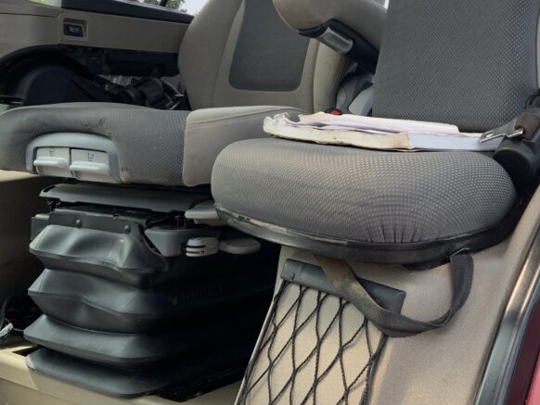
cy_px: 101
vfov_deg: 28.2
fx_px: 796
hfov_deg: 36.8
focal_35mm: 51
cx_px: 386
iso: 16
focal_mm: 3
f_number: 1.8
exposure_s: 1/348
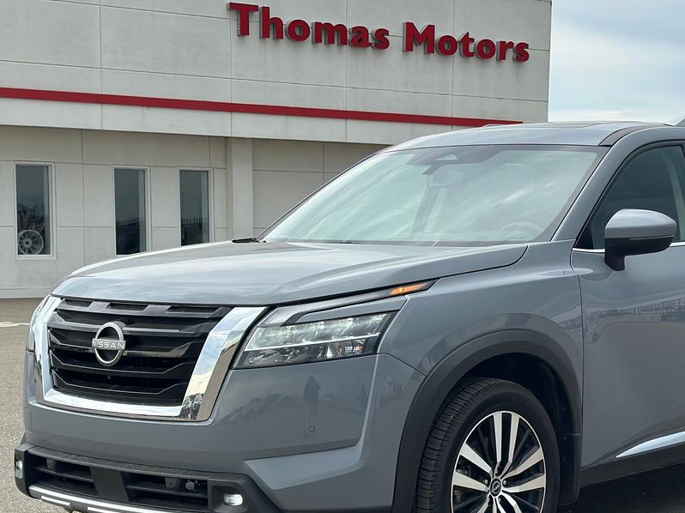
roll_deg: -0.2
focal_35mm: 77
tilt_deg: -3.3
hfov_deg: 25.2
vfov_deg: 19.1
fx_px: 1523
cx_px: 440
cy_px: 319
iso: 80
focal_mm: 6.86
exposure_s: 1/2358
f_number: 1.78
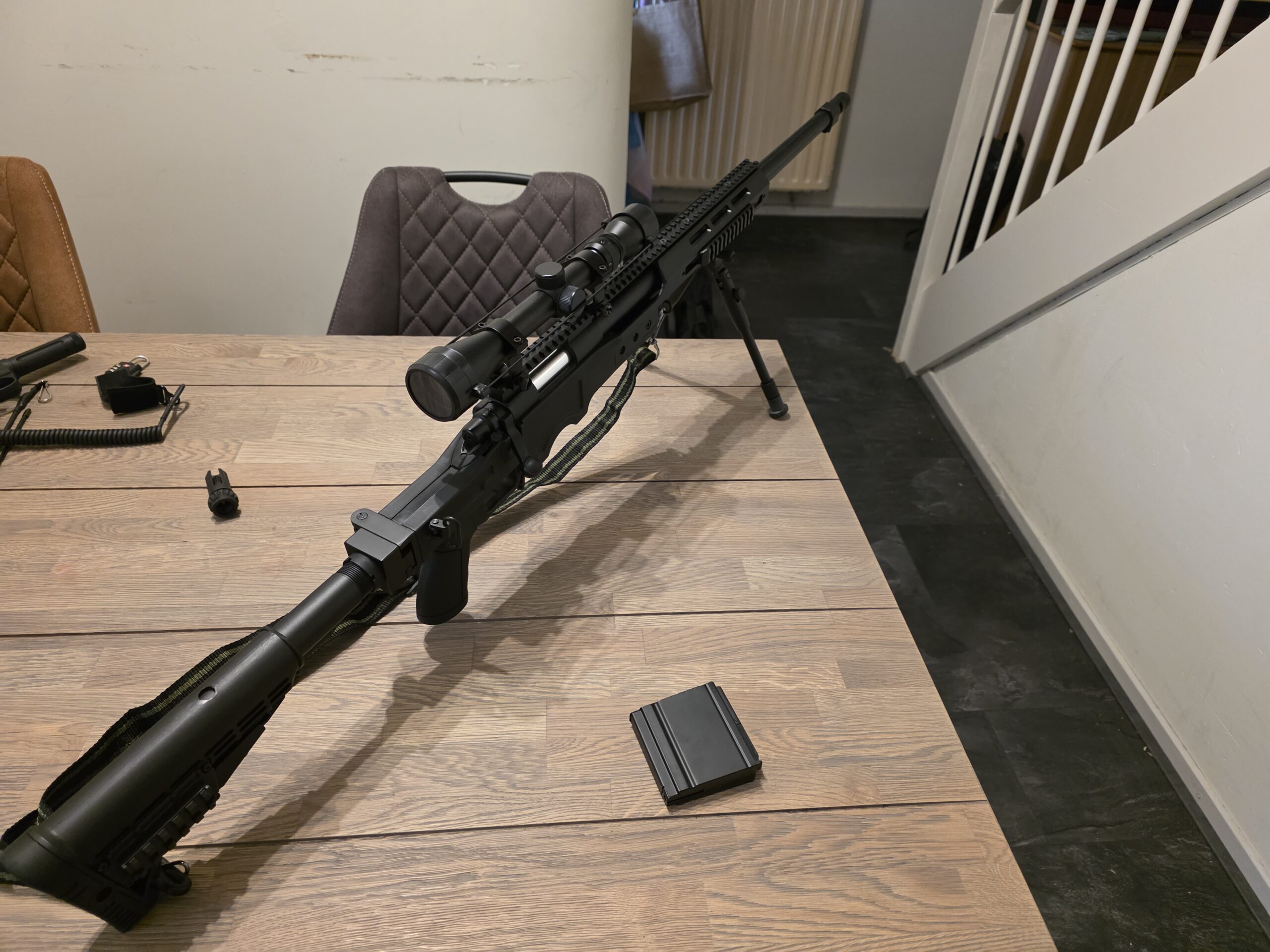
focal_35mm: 23
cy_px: 476
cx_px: 635
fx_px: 844
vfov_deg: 58.9
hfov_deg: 73.9
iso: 1250
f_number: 1.7
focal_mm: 6.3
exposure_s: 1/100
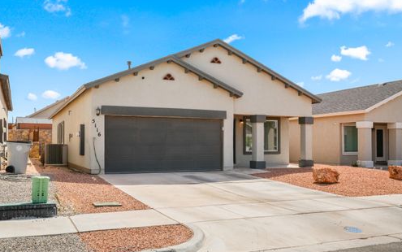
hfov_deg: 54.0
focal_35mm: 36
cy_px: 134
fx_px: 395
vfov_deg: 35.4
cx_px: 201
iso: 1250
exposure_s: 1/640
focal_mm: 35
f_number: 11
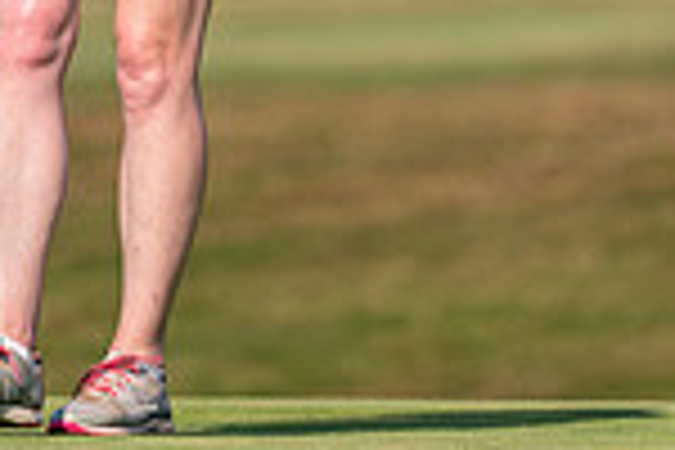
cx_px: 387
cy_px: -392
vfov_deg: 1.2
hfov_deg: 1.8
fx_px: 21692
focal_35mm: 1157
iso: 100
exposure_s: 1/800
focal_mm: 300
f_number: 4
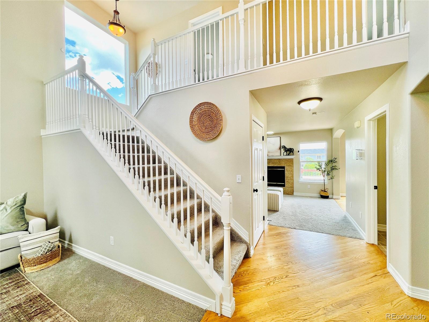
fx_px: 161
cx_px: 214
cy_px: 161
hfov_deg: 106.2
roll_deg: +0.8
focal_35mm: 13
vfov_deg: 89.9
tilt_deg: -1.3
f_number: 1.8
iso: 40
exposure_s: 1/120
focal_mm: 1.57
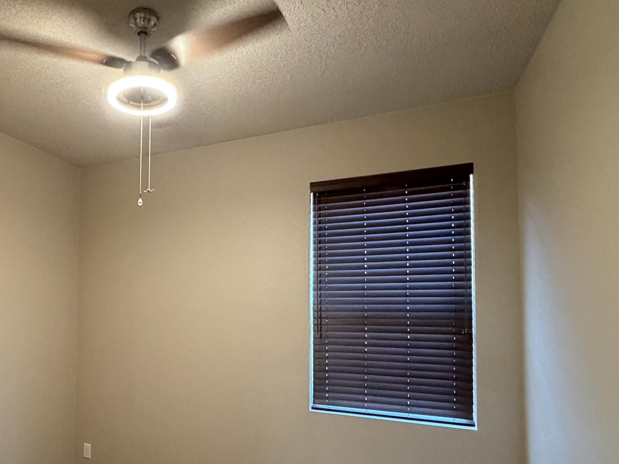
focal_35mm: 25
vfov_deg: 54.2
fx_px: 447
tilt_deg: +1.8
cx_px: 167
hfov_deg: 65.8
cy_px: 293
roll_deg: -0.6
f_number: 2.2
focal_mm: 2.22
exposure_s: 1/60
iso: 500
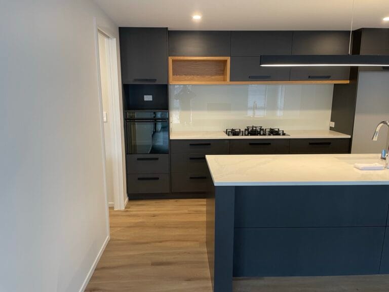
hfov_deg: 67.3
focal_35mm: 26
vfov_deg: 53.1
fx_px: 292
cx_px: 194
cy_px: 146
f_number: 1.6
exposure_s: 1/50
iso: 125
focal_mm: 4.2
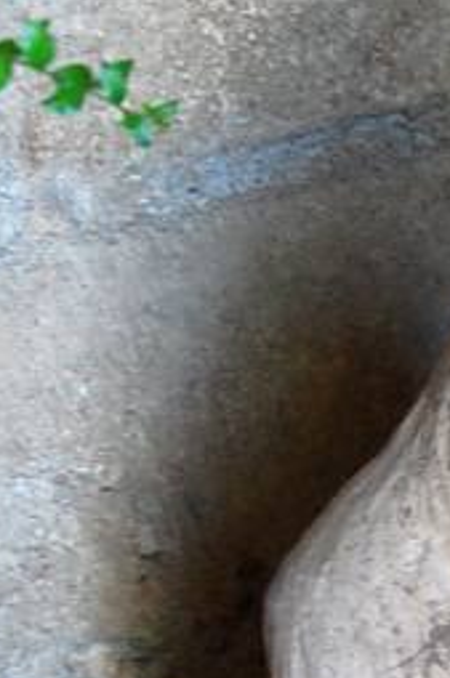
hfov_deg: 7.3
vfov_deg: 10.8
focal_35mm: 187
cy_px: 795
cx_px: 509
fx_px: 3520
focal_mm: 32
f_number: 7.1
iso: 800
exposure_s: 1/25
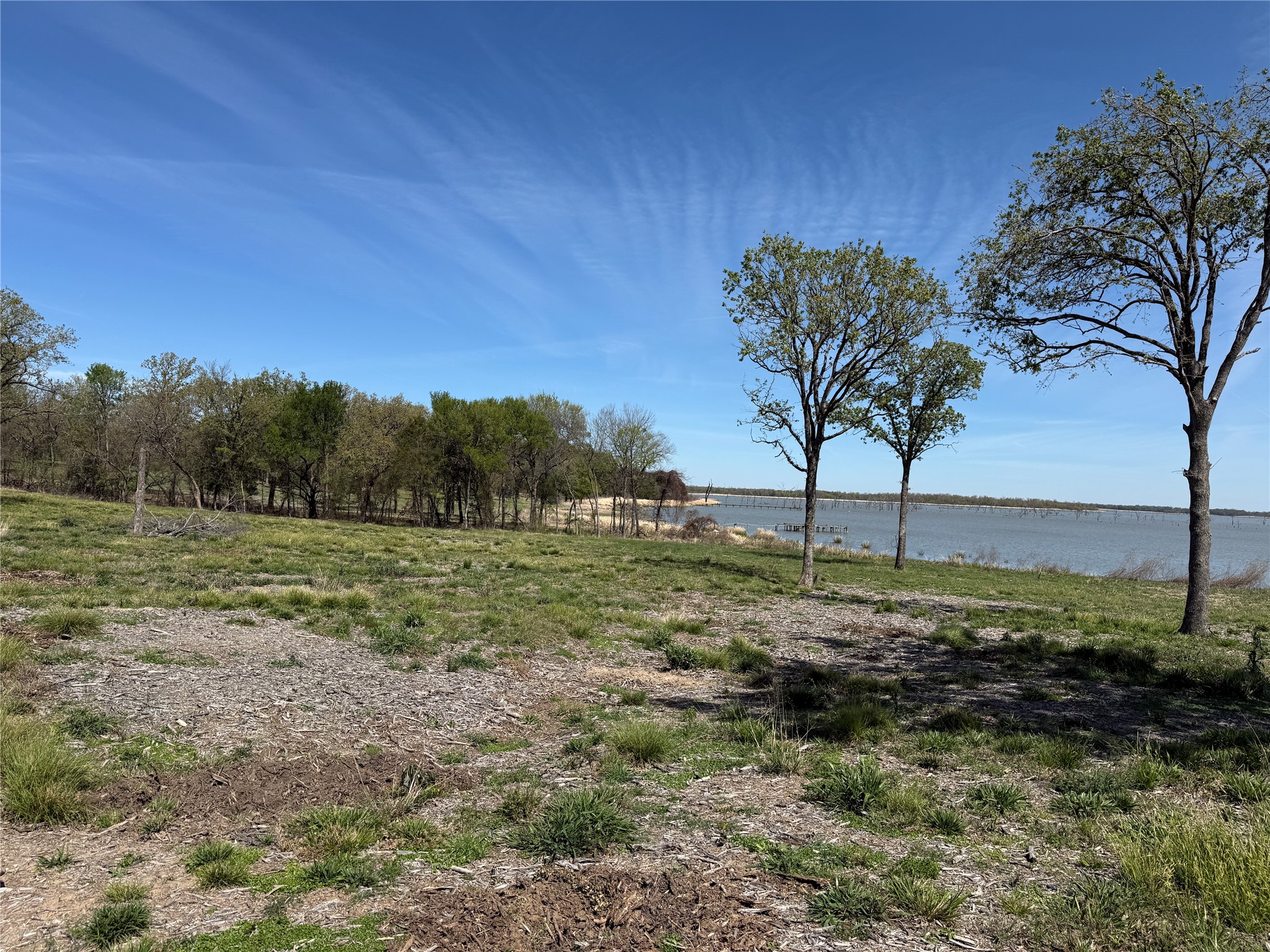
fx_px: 881
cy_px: 476
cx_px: 635
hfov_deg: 71.6
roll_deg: -1.0
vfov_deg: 56.8
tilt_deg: +0.4
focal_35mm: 24
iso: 80
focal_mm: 6.76
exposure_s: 1/6173
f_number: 1.78
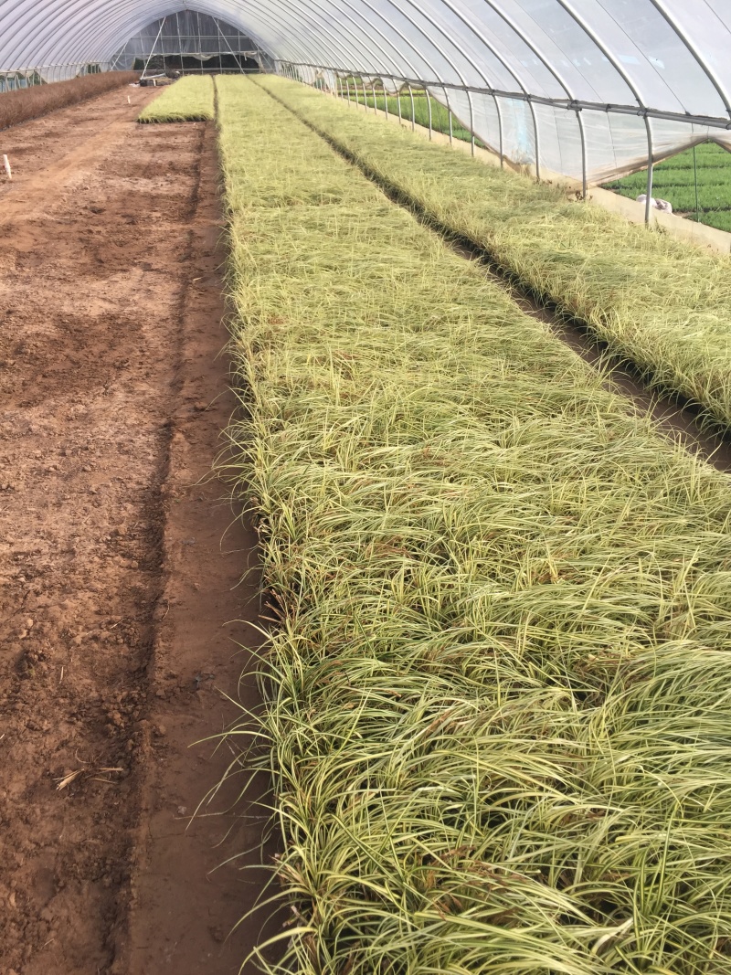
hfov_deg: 48.2
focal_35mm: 29
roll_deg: +0.2
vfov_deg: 61.7
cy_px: 488
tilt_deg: -26.0
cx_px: 366
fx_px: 817
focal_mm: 4.15
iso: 32
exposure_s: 1/549
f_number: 2.2
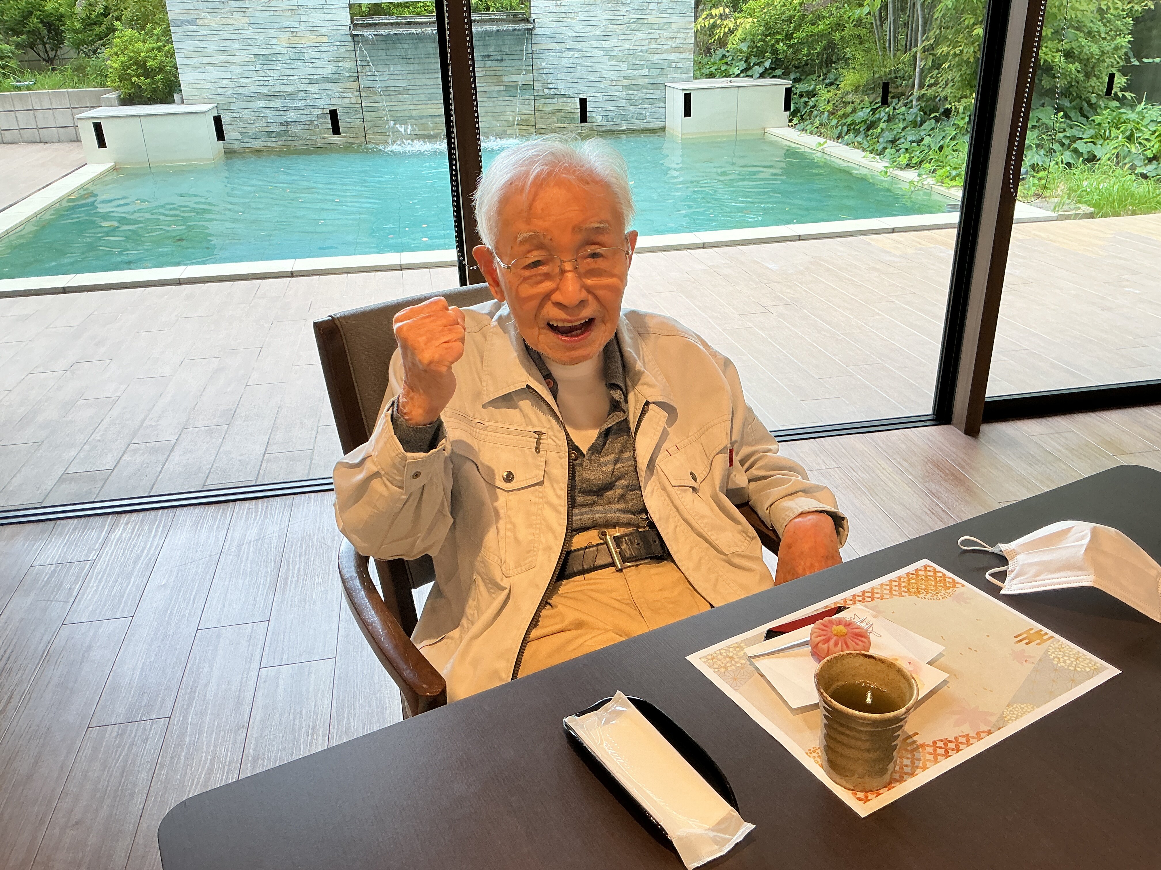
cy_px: 435
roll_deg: +2.4
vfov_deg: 48.2
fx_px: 973
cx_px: 580
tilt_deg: -25.1
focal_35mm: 29
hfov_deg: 61.7
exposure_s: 1/120
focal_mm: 3
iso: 50
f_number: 1.8
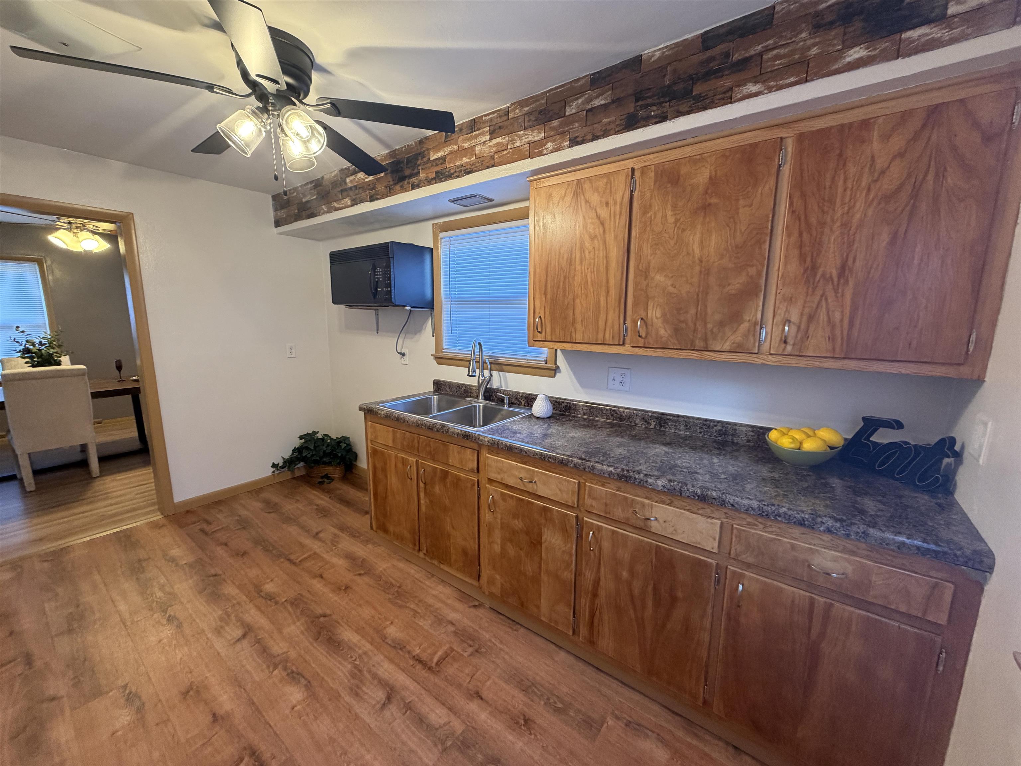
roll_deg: -0.4
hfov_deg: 102.1
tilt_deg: -8.5
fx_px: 413
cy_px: 383
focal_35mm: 14
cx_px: 510
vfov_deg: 85.7
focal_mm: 2.22
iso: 320
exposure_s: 1/60
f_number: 2.2
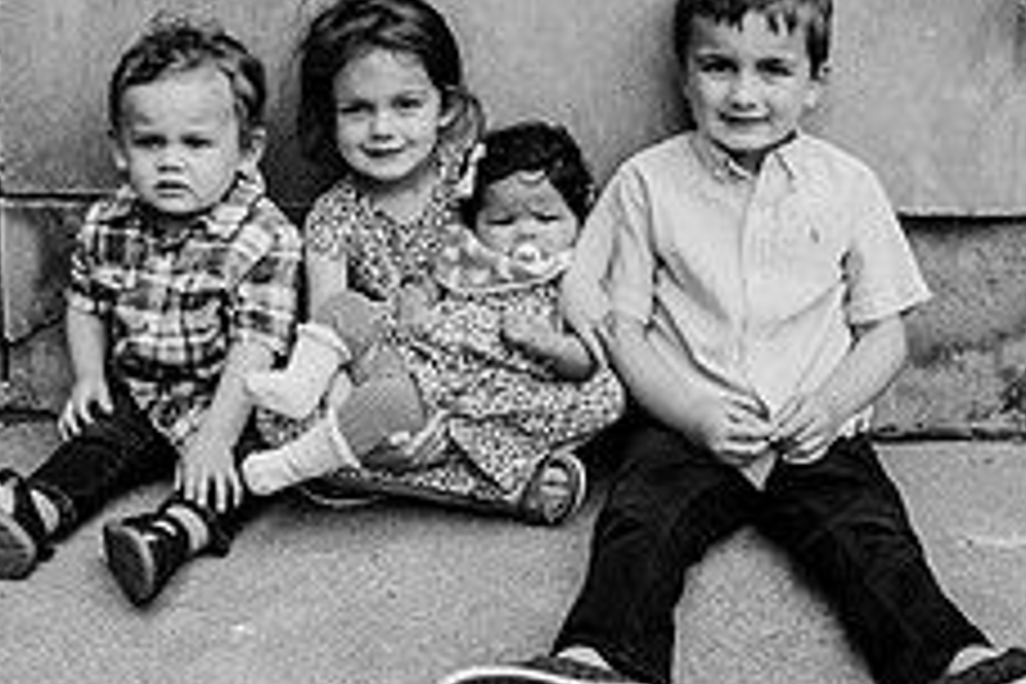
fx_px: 1738
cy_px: 214
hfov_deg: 32.8
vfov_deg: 22.1
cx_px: 441
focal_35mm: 61
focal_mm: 24
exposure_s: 1/800
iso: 100
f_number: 2.5
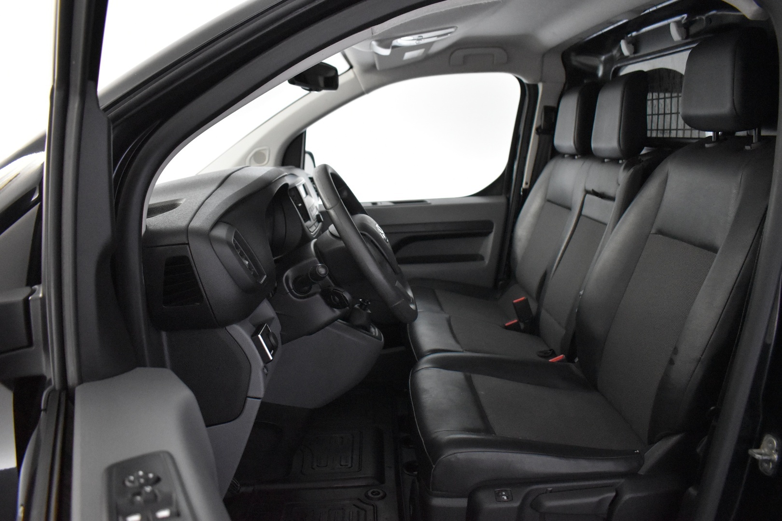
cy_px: 260
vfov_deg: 47.9
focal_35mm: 27
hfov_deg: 67.4
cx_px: 391
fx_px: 586
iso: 5000
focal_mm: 18
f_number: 3.5
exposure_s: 1/60
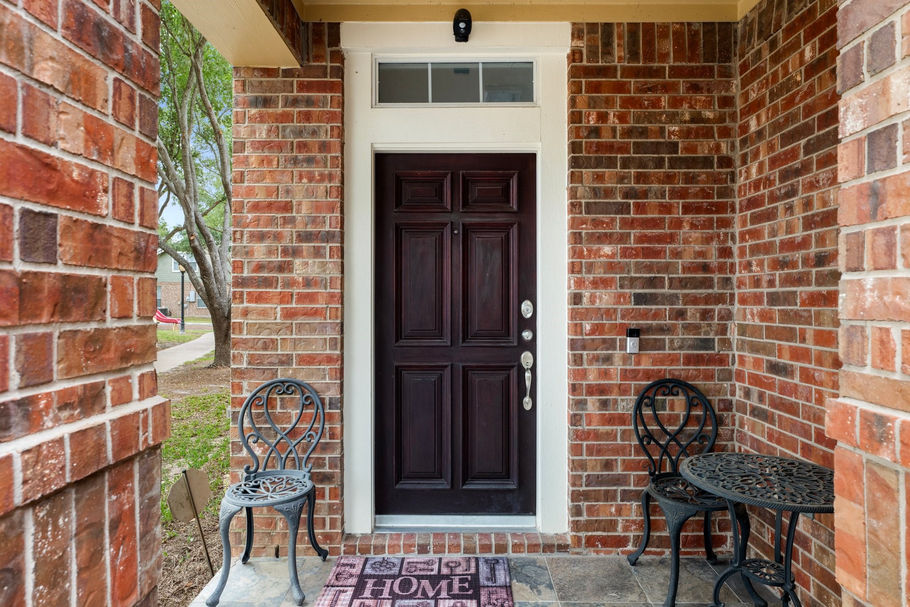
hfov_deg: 81.2
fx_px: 531
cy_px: 304
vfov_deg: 59.5
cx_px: 455
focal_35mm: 21
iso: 320
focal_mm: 21
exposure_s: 1/13
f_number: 7.1
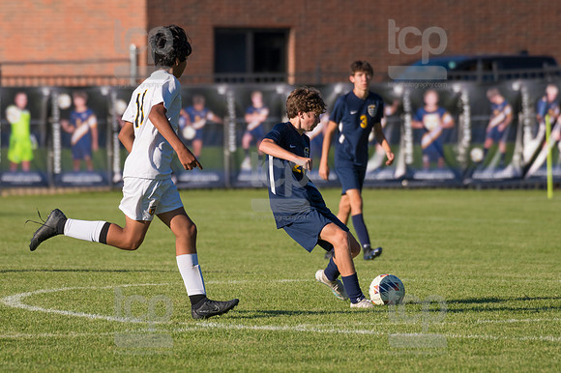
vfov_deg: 2.7
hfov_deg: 4.0
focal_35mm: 510
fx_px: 7943
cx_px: 280
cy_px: 186
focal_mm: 340
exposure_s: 1/2000
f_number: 5.6
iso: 320
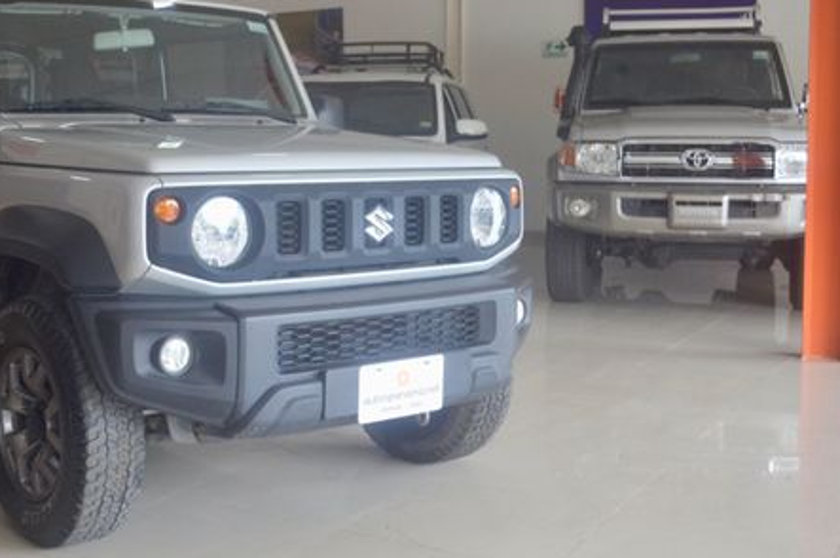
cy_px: 203
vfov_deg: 25.8
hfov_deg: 37.7
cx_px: 267
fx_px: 1212
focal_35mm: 52
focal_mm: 24
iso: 640
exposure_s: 1/60
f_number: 4
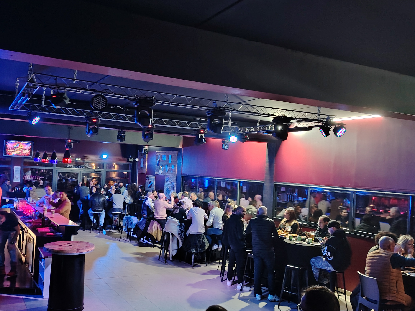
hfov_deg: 52.5
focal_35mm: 35
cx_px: 180
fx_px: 420
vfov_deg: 40.7
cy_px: 169
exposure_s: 1/25
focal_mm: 5.25
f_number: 1.75
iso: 2056
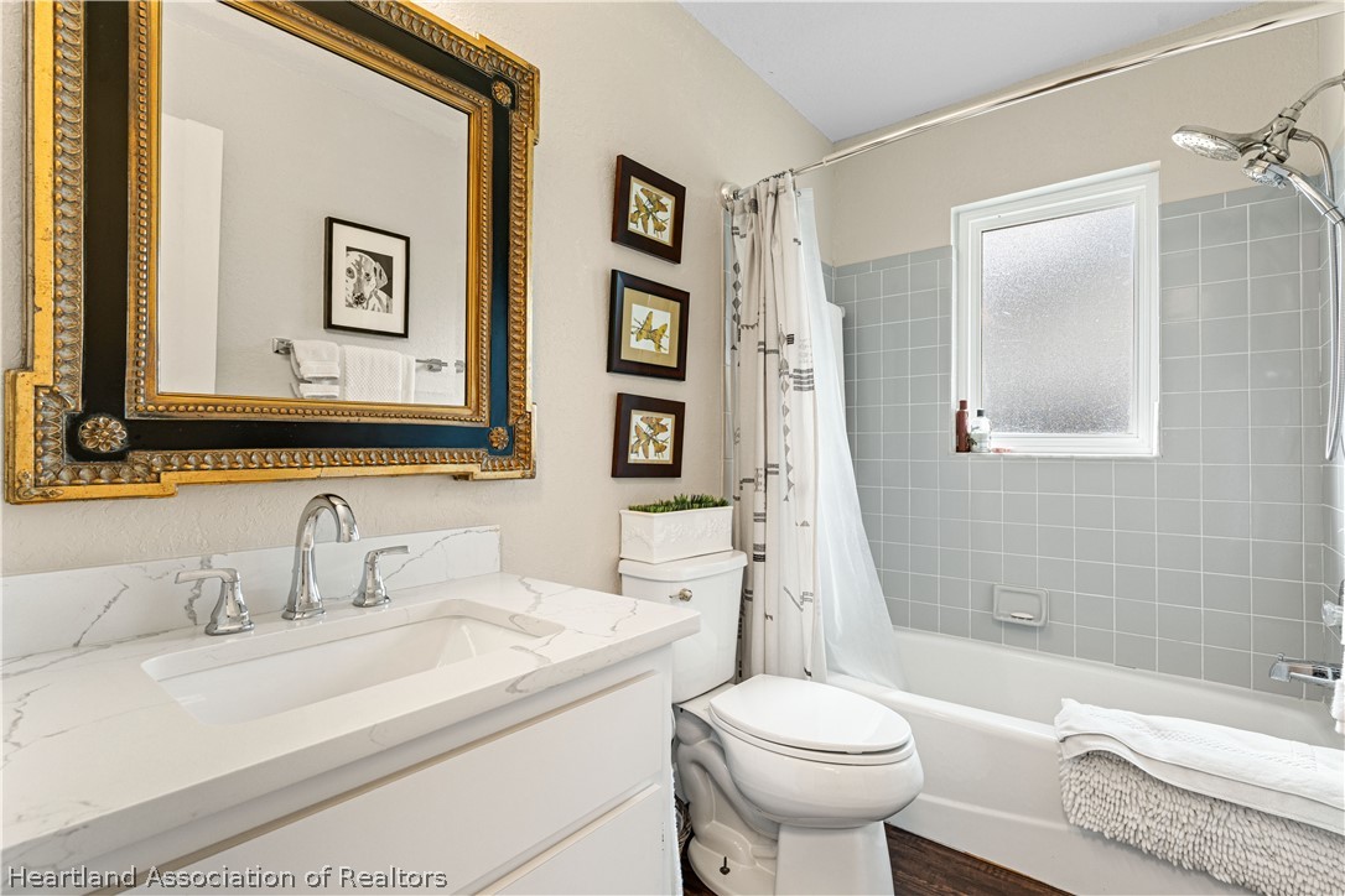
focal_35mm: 17
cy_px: 448
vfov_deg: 70.4
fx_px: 635
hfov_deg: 93.3
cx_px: 672
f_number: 8
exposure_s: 1/5
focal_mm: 17
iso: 400
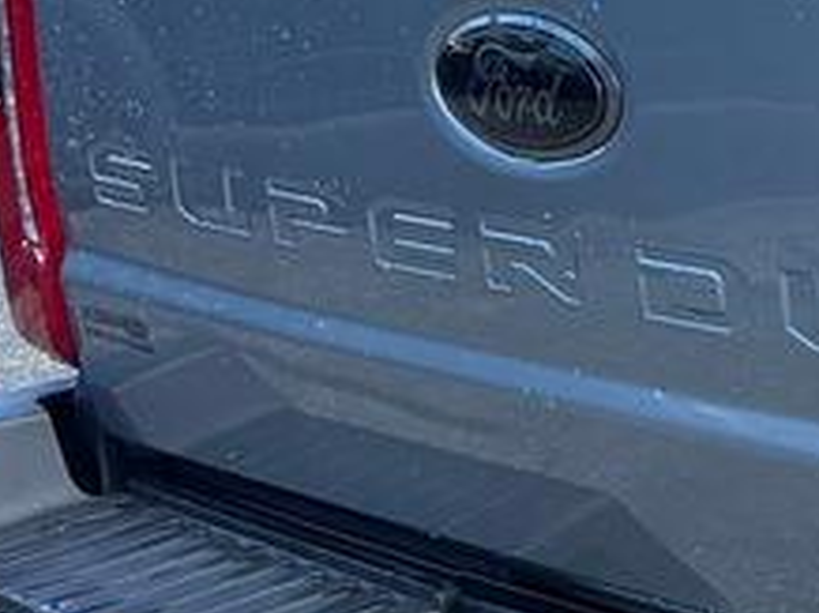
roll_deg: +0.5
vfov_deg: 9.5
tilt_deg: -5.6
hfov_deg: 10.1
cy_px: -124
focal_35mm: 153
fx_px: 3616
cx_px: 2348
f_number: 1.6
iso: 50
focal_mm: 5.96
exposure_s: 1/1667
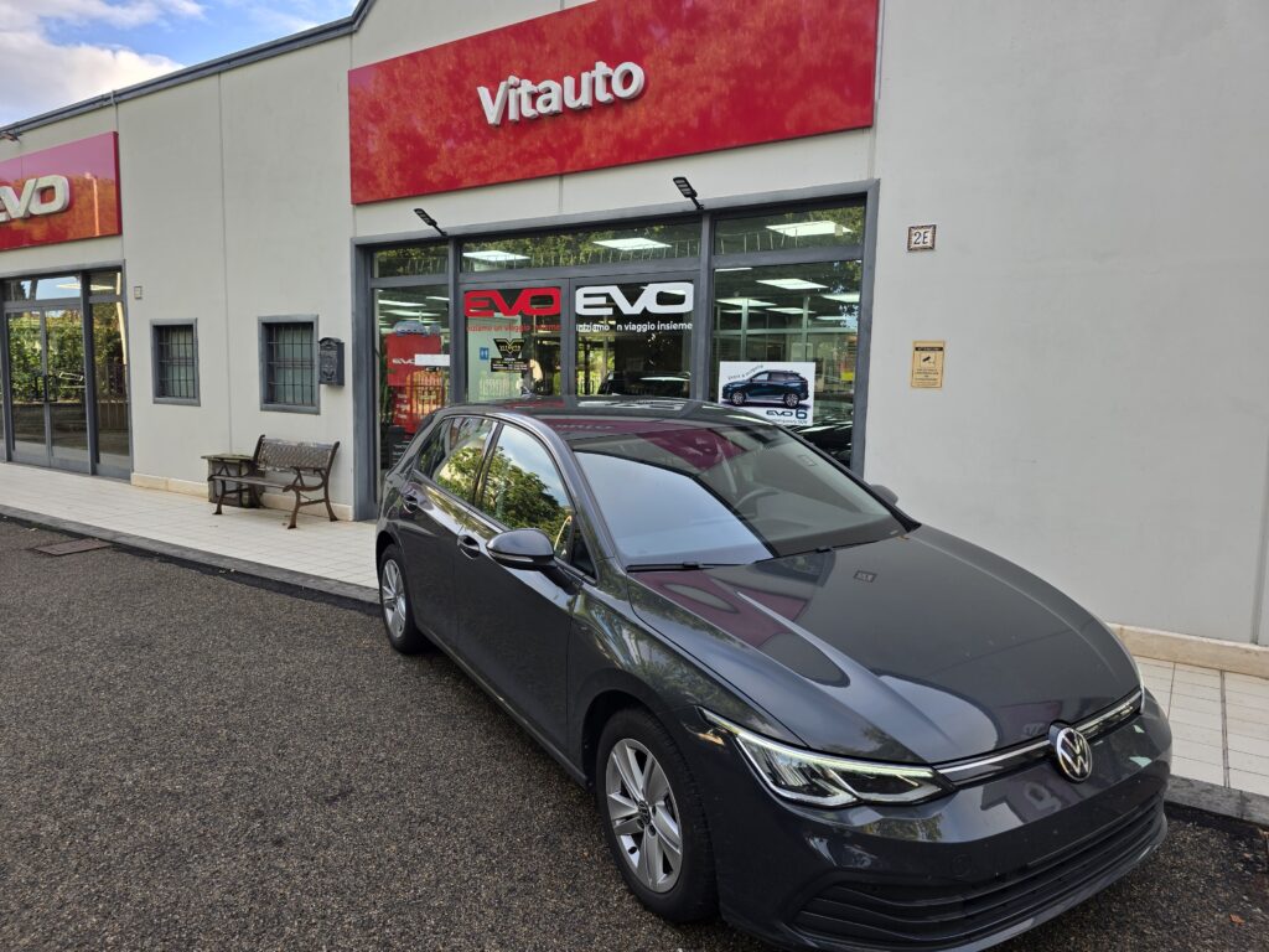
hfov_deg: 73.9
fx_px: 843
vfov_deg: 58.9
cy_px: 476
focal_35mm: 23
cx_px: 634
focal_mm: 6.3
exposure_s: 1/180
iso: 32
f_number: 1.7
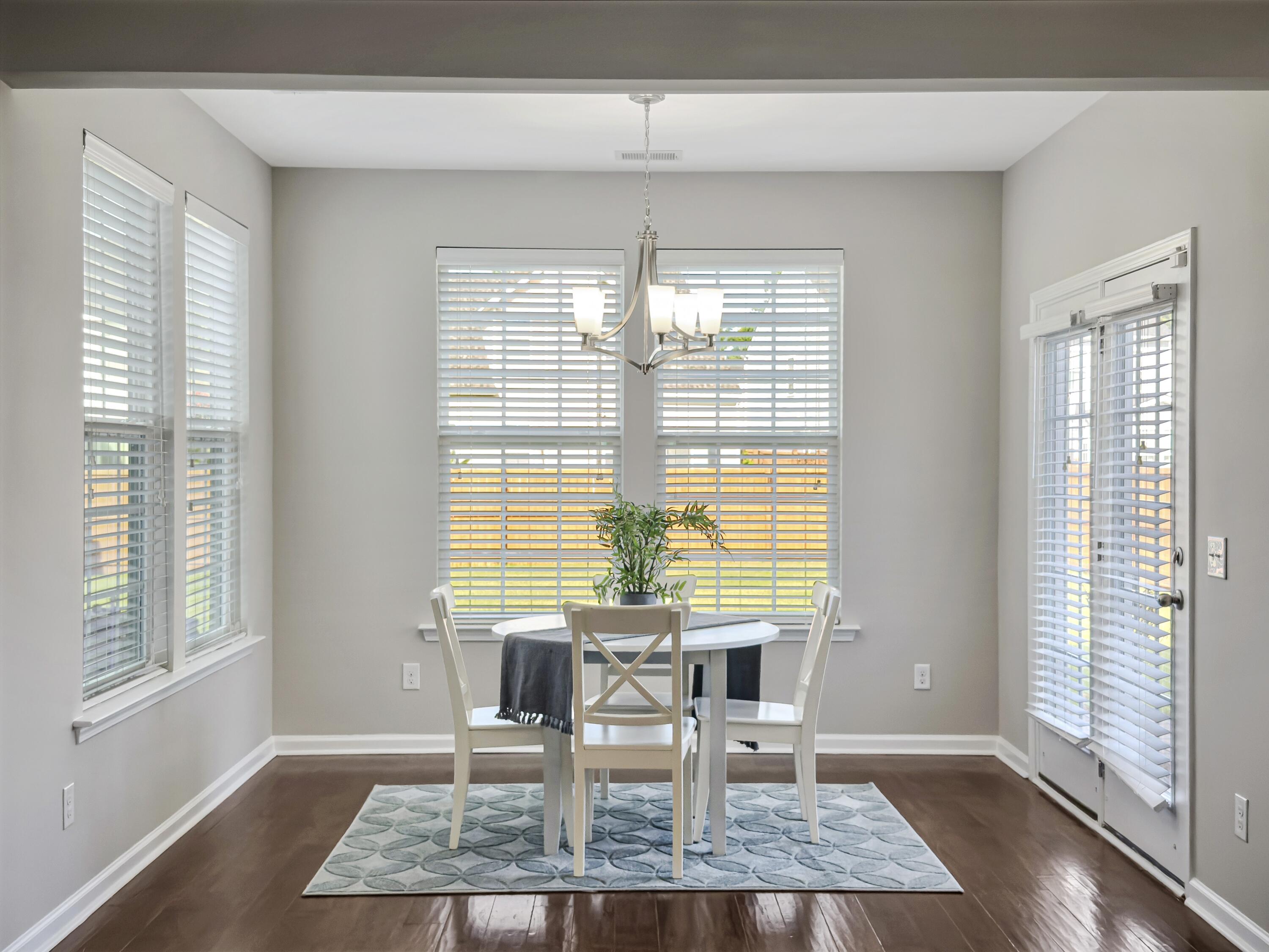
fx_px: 1466
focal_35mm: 40
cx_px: 634
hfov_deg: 46.8
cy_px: 476
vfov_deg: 36.0
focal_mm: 6.76
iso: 64
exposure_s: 1/250
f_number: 1.8
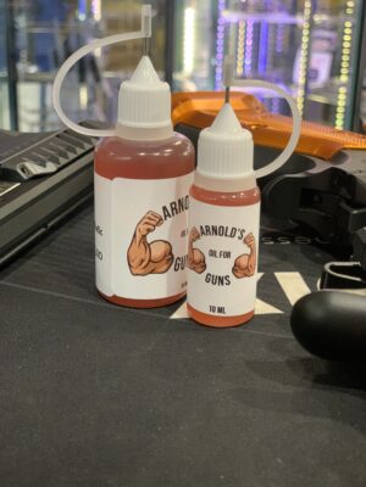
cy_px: 244
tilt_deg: -21.2
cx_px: 183
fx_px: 733
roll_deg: -2.2
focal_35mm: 52
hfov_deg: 28.0
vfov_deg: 36.8
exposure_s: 1/50
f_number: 2.4
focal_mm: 6
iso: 250
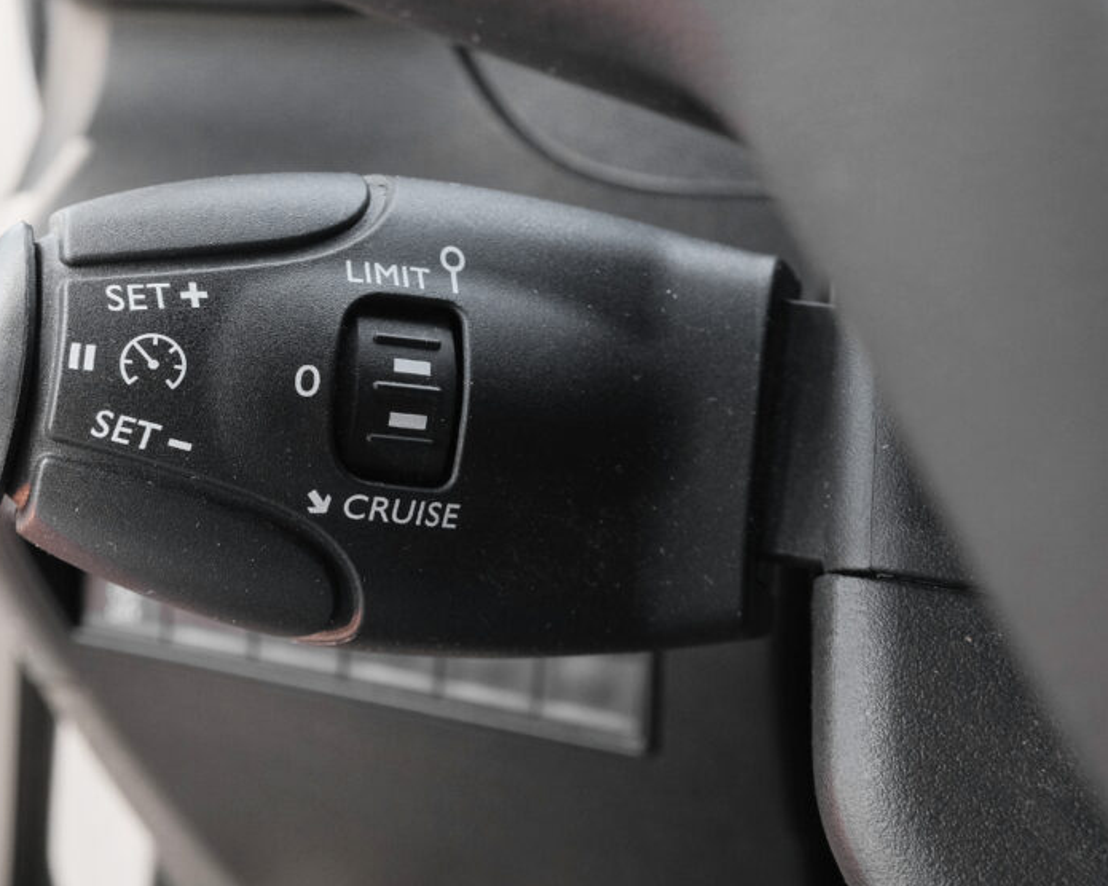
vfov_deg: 32.0
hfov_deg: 39.0
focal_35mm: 47
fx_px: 1541
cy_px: 374
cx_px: 348
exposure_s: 1/80
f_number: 9
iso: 2000
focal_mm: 22.8
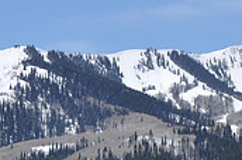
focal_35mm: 355
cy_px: 173
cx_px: 52
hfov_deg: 5.8
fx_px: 2382
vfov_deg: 3.9
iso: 200
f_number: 11
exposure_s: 1/500
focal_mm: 70
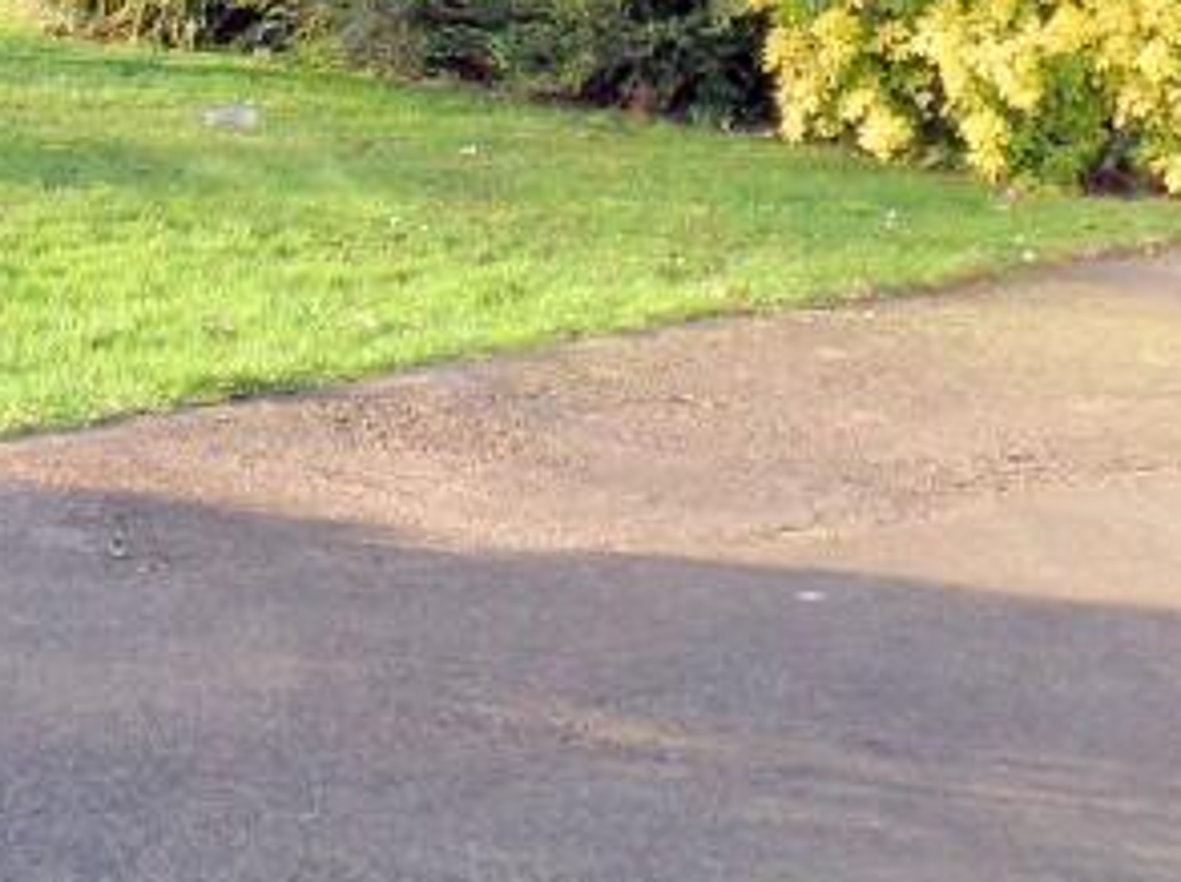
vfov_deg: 17.2
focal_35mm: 84
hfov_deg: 21.9
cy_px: 8
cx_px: -153
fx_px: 2862
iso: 80
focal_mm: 3.9
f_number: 3.2
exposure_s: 1/180
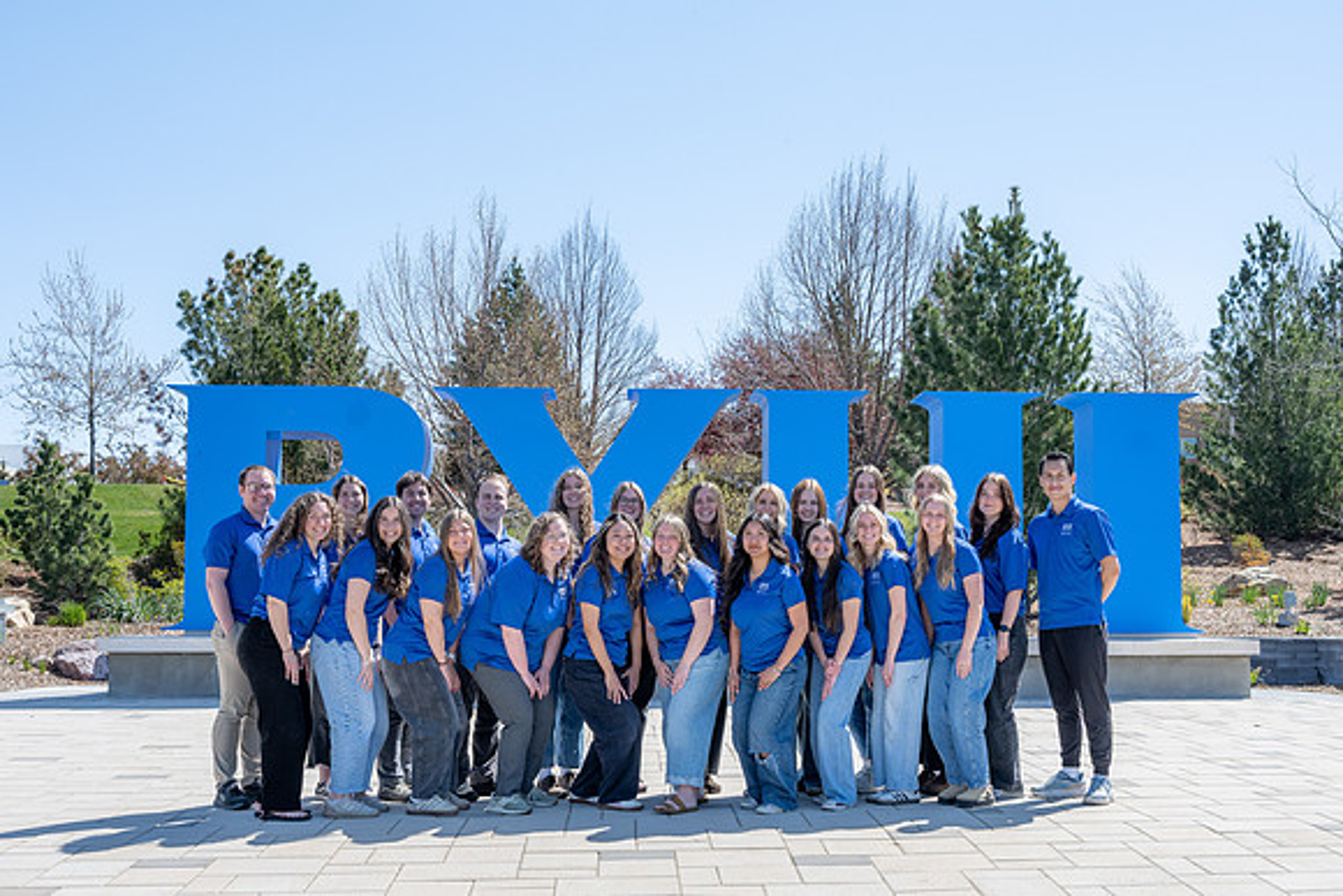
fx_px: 1586
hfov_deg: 45.9
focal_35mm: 43
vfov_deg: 31.5
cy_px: 524
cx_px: 673
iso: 100
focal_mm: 36
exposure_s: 1/500
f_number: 5.6
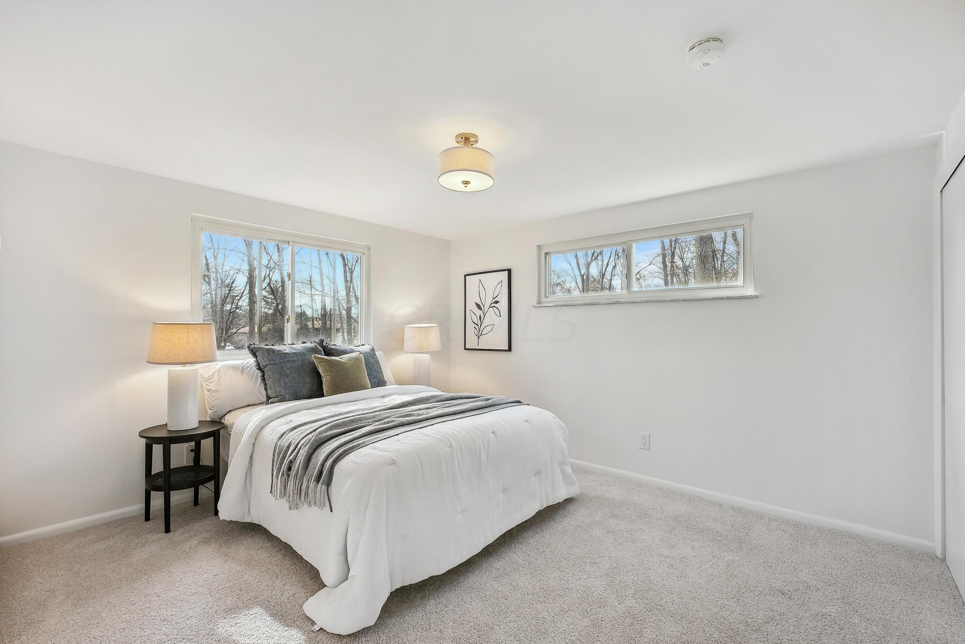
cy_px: 322
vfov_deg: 76.3
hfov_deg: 99.2
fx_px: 410
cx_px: 482
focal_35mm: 15
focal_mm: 15.3
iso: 200
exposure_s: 1/60
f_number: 9
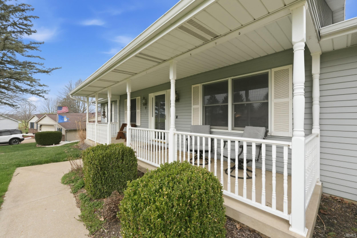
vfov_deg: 77.3
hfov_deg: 100.4
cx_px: 178
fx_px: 149
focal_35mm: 15
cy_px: 119
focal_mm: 10
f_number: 8
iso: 400
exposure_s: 1/320
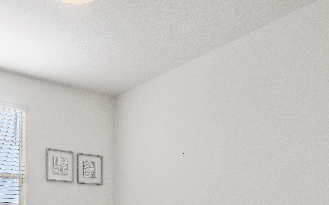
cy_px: 229
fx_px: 359
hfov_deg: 47.2
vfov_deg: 28.8
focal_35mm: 40
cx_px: 77
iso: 400
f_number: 9
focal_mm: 16
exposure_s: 1/50
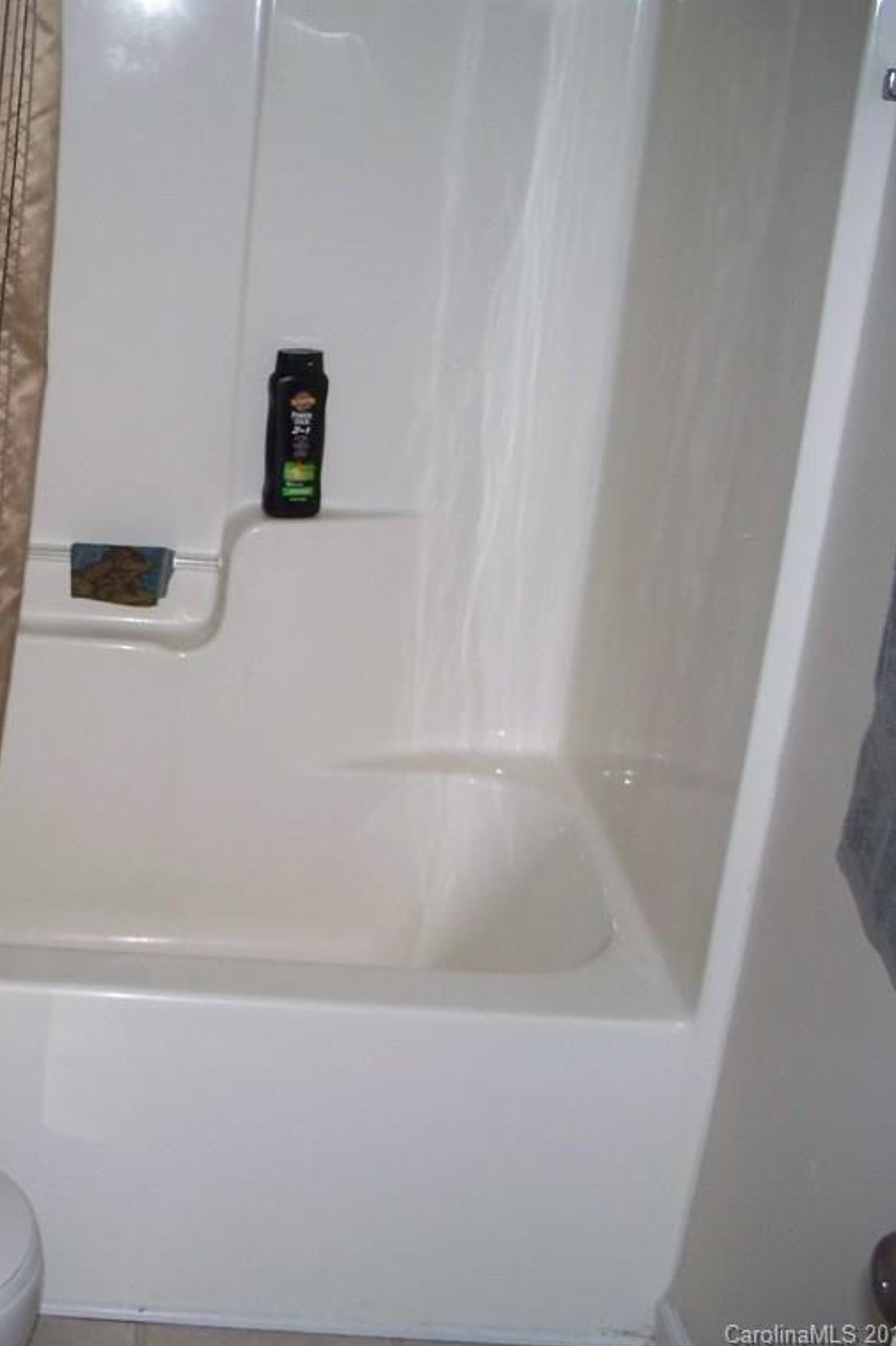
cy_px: 669
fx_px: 1942
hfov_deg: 24.9
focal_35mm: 52
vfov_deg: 38.2
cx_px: 20
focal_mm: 7.8
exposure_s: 1/60
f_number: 2.8
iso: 200
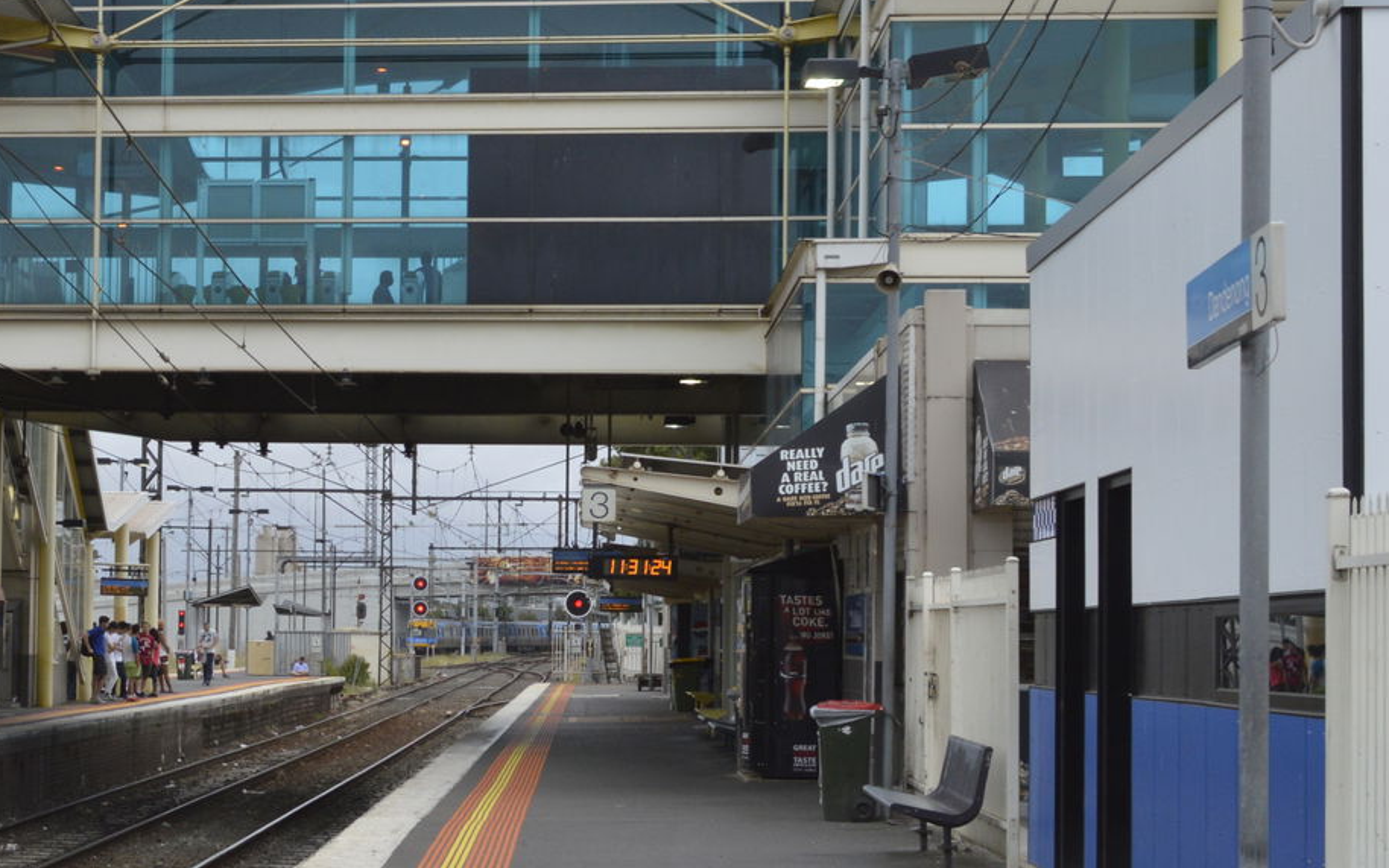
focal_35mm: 77
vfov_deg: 16.9
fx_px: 2914
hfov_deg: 25.9
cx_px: 137
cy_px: 513
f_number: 10
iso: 400
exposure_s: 1/400
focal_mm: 24
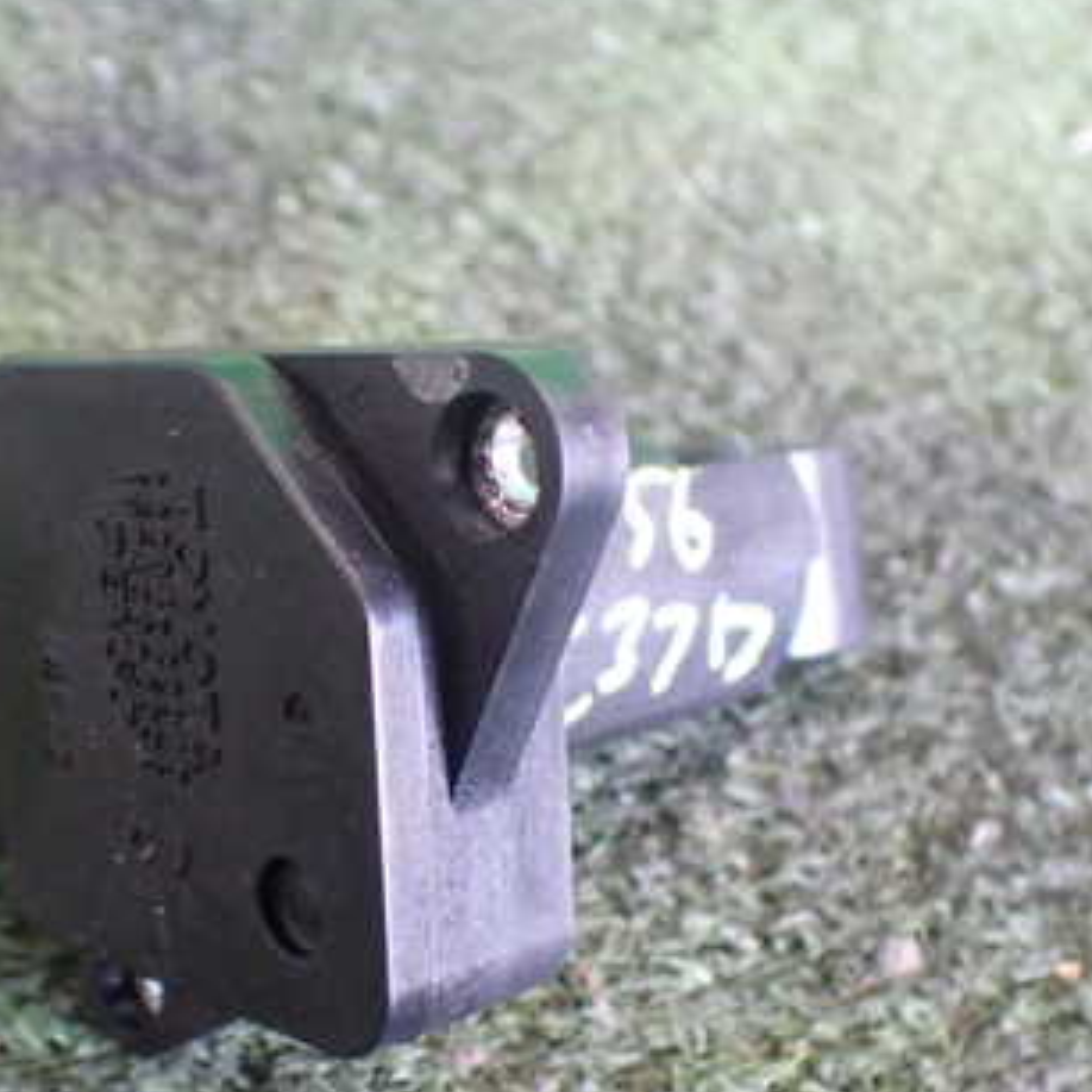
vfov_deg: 32.8
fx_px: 1856
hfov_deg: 32.6
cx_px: 407
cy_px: 582
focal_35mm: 52
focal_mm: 5.4
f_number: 2.3
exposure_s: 1/40
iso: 800
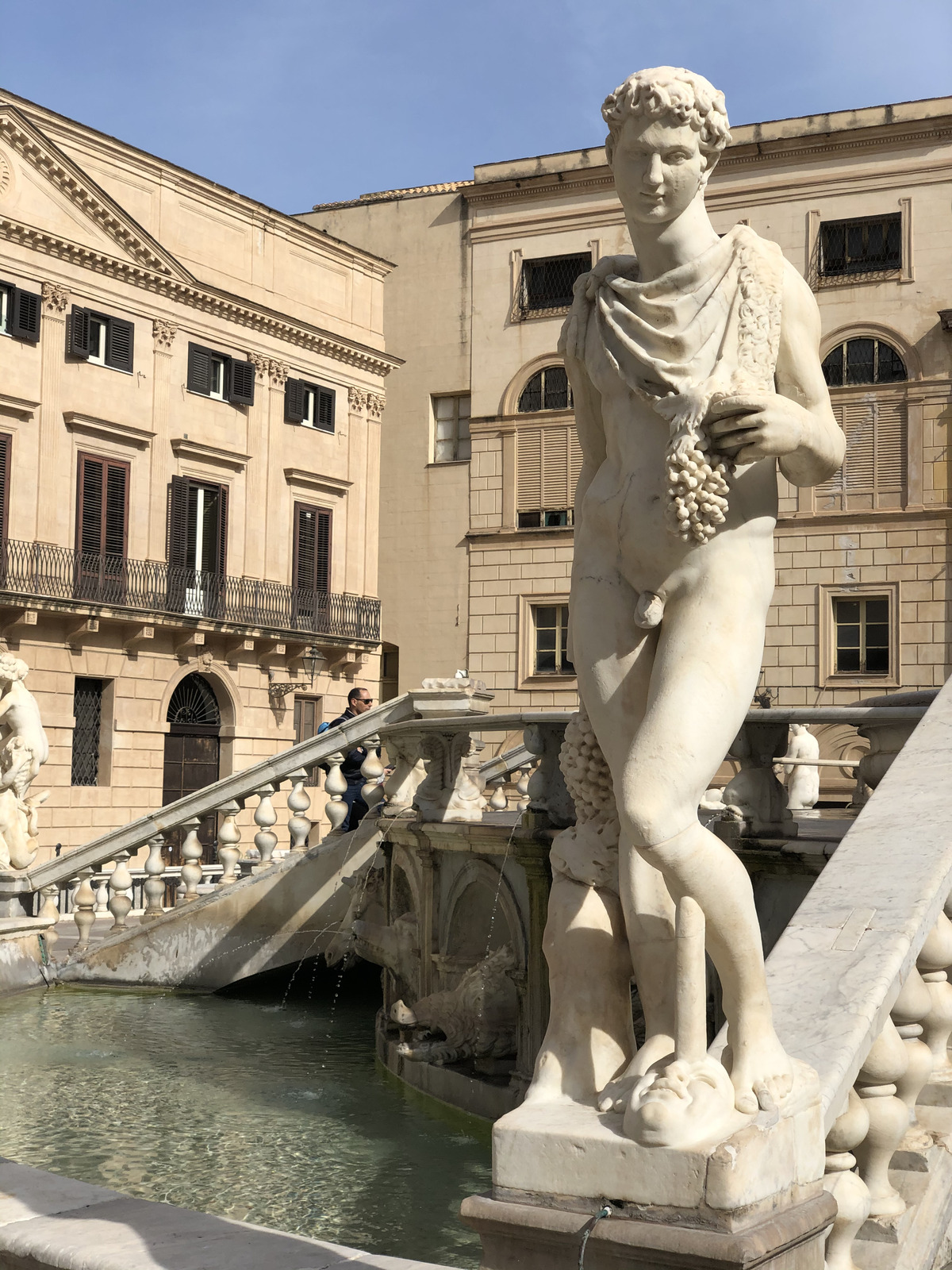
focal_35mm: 52
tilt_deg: +3.4
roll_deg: +0.1
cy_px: 635
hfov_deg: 28.0
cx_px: 476
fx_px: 1907
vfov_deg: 36.8
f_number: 2.4
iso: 16
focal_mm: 6
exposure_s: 1/1779
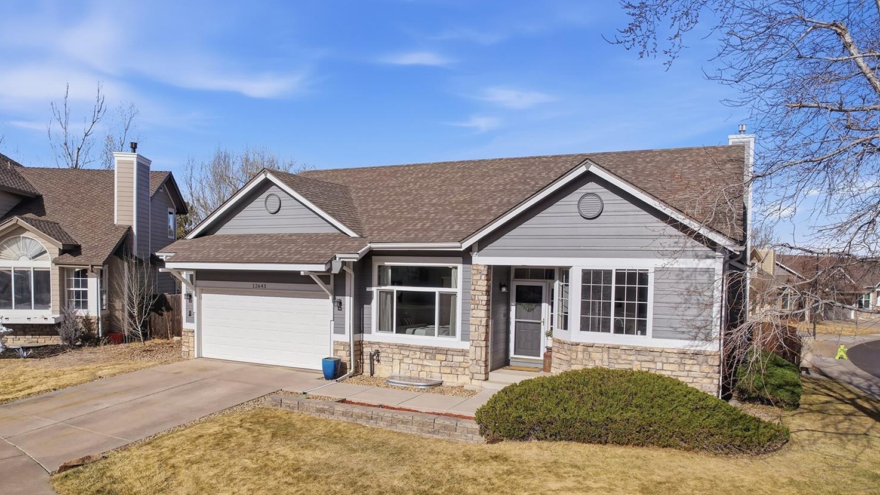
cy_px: 310
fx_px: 583
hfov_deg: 74.0
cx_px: 457
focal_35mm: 25
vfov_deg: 45.6
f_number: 2.8
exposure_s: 1/160
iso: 100
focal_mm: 8.4
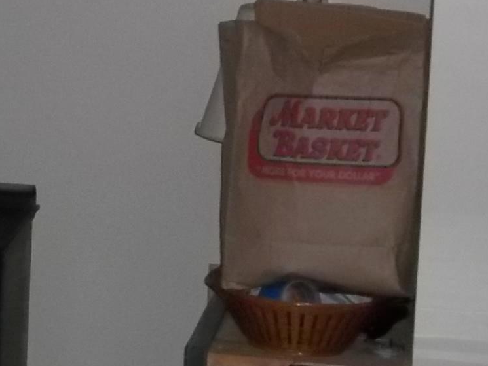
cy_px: 171
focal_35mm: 143
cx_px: -169
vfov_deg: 10.4
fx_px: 2016
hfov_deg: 13.3
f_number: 5
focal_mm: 9.3
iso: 400
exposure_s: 1/60
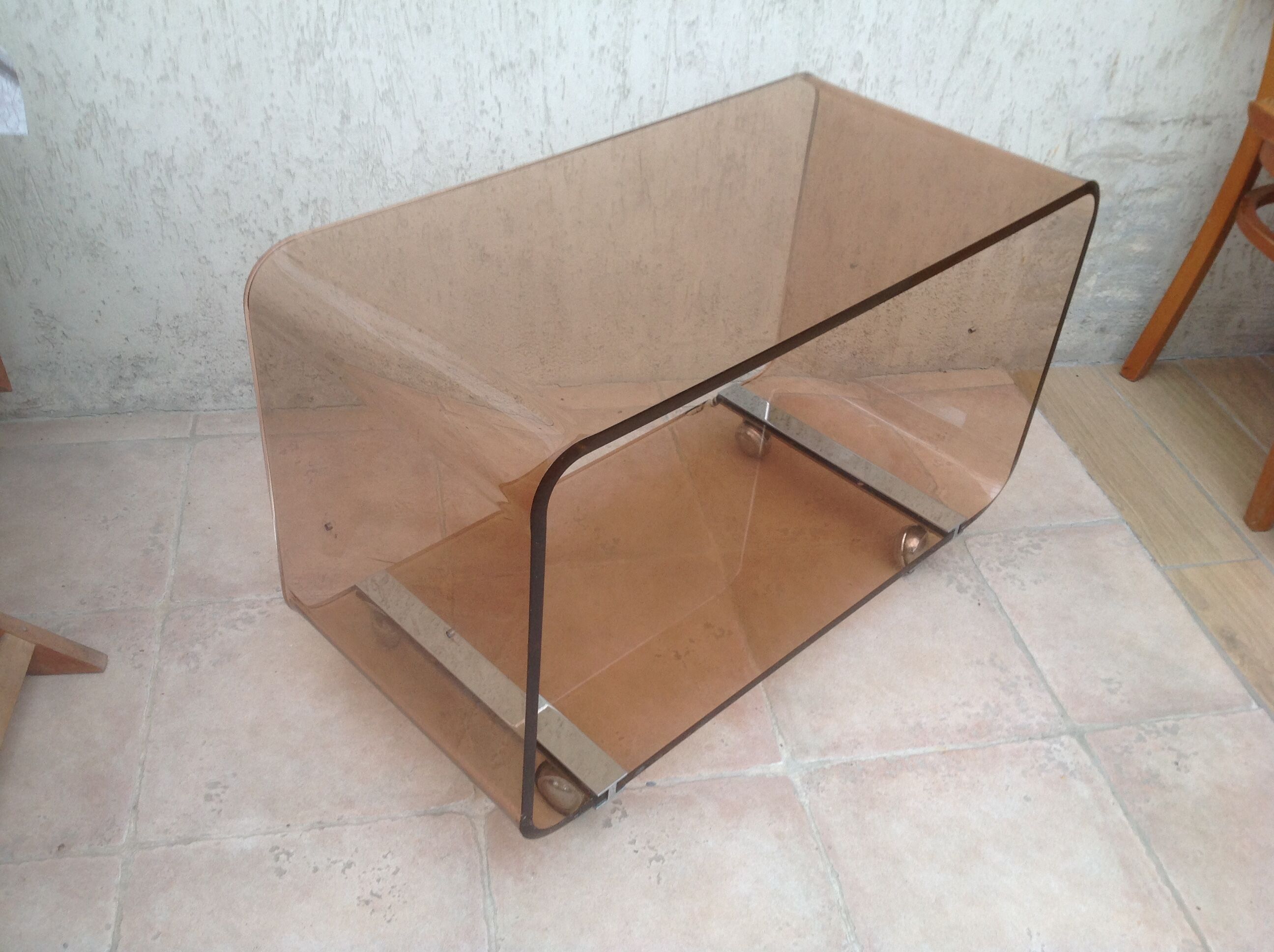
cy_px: 476
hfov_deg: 52.7
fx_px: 1286
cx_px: 637
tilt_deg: -37.0
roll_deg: -3.3
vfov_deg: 40.6
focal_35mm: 35
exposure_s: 1/40
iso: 64
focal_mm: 4.28
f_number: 2.4
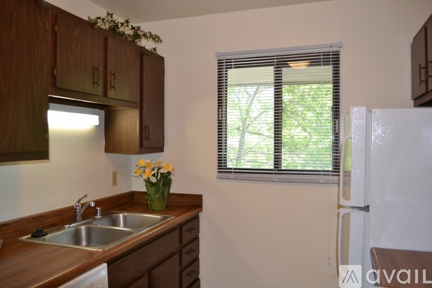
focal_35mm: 27
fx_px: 324
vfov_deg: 47.9
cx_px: 216
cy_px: 144
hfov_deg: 67.4
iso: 400
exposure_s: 1/60
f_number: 4
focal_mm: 18
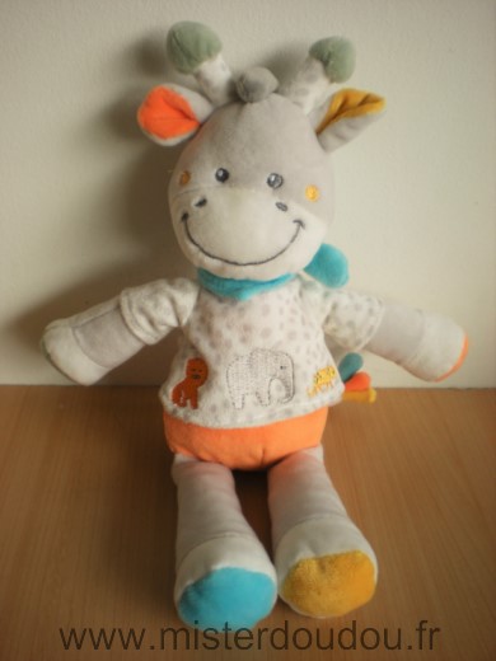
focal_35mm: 38
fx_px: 726
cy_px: 330
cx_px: 248
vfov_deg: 49.0
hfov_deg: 37.7
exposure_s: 1/90.2
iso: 64
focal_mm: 6.3
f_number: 3.1
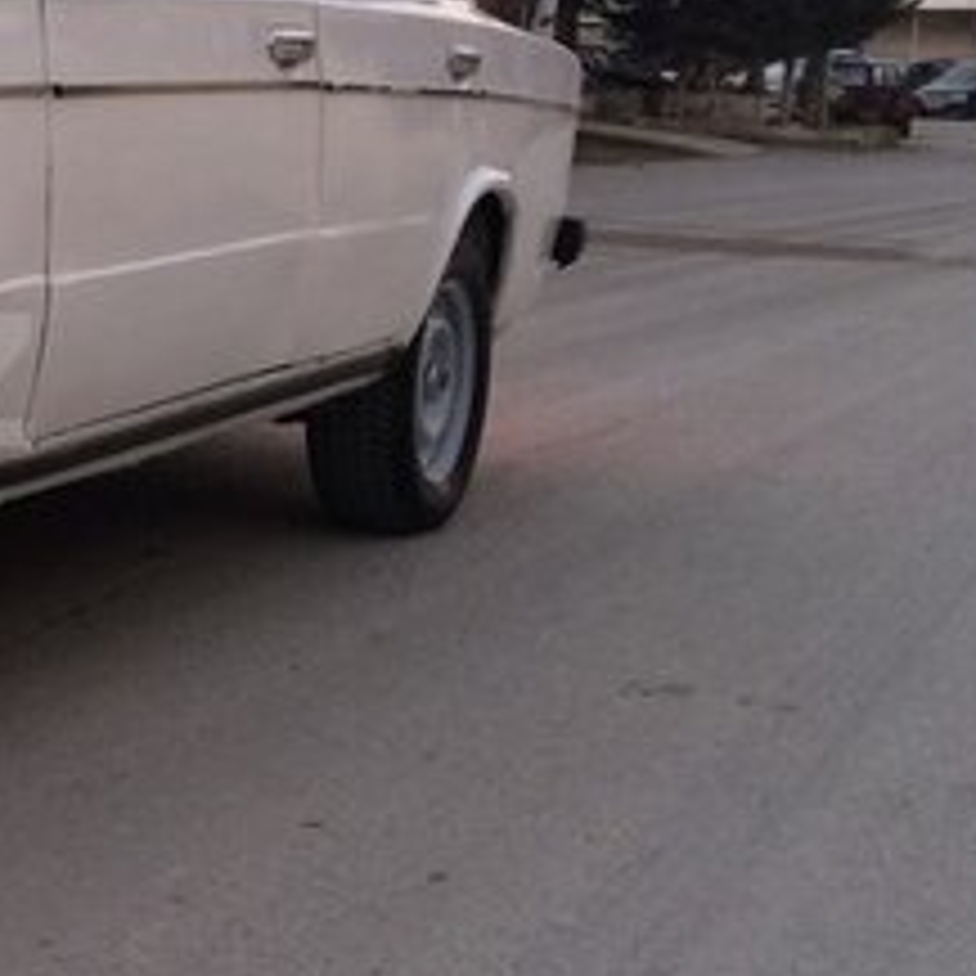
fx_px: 2488
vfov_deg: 22.2
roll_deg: -0.7
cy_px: 380
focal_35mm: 78
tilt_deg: -6.4
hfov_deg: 19.7
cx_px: -427
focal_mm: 4.15
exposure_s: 1/33
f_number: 2.2
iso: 100
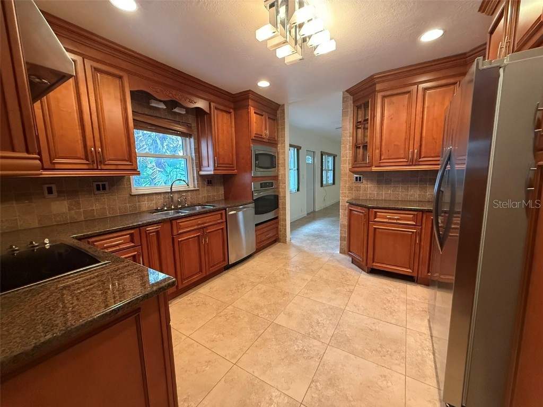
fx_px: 220
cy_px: 204
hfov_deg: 102.1
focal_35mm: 14
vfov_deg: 85.7
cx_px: 272
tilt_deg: -7.6
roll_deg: +0.7
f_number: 2.2
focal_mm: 2.22
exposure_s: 1/60
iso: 640
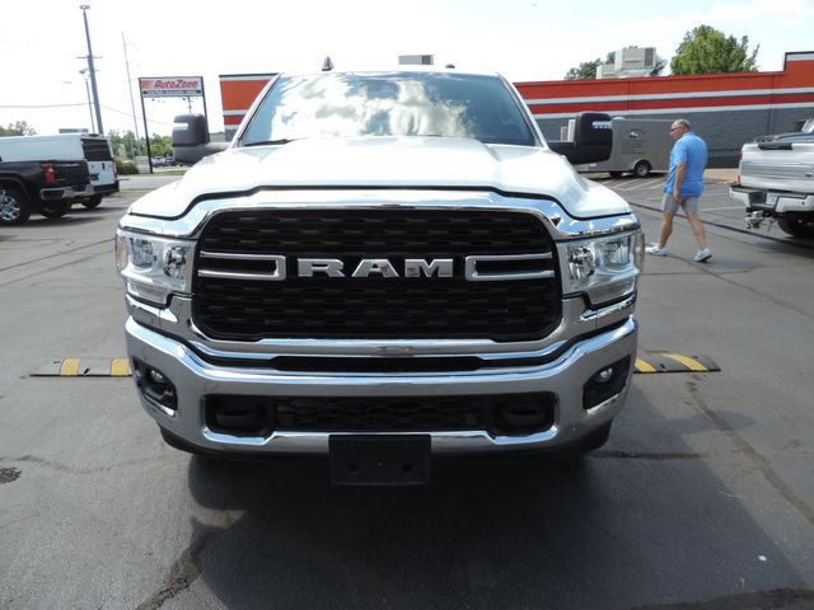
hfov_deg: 71.6
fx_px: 564
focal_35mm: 24
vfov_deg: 56.8
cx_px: 407
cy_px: 305
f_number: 3
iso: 80
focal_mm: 4.3
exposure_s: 1/500
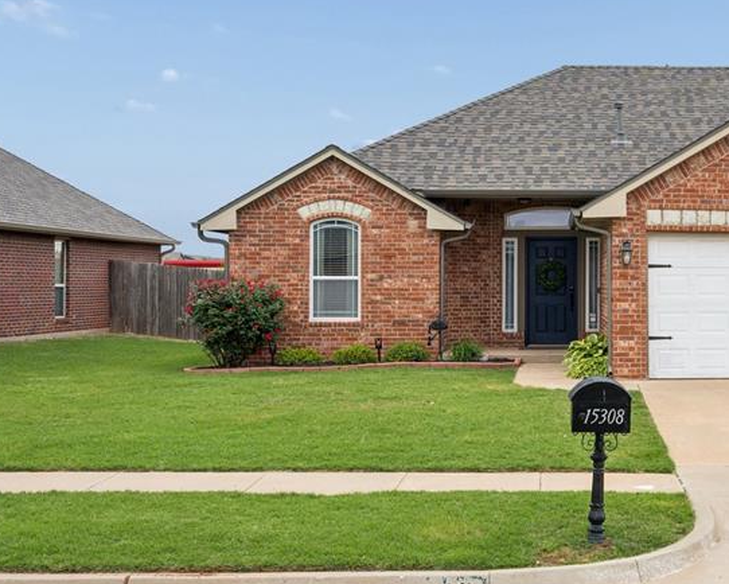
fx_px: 1338
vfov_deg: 24.6
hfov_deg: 29.5
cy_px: 270
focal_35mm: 62
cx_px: 627
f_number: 8
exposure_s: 1/400
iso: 200
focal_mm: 35
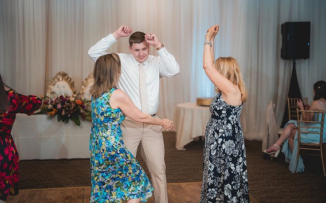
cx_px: 165
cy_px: 97
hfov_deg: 38.9
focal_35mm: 52
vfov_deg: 24.8
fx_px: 462
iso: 80
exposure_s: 1/250
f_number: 1.2
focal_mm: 50
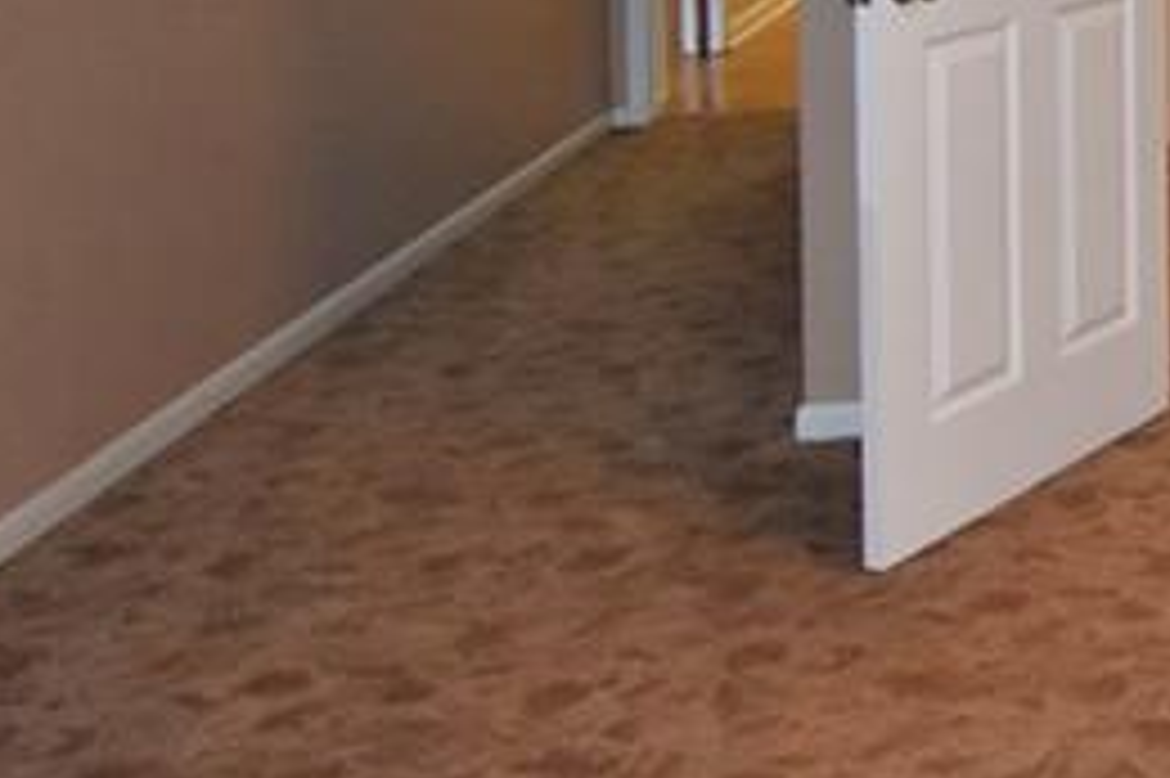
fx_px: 1916
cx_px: 1678
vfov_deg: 20.9
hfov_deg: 26.4
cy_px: -236
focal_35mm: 59
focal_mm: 10
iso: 800
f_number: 4.5
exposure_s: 1/60
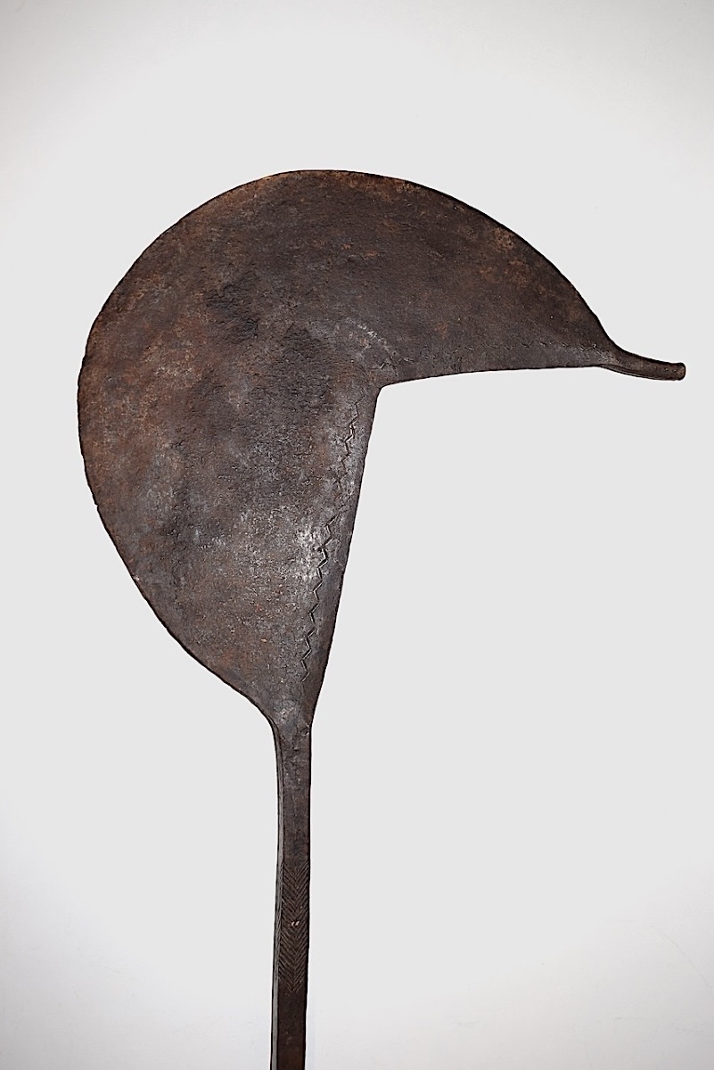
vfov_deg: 53.1
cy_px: 535
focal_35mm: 36
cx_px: 357
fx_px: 1070
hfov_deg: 36.9
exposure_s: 1/125
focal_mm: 24
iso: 320
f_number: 5.6
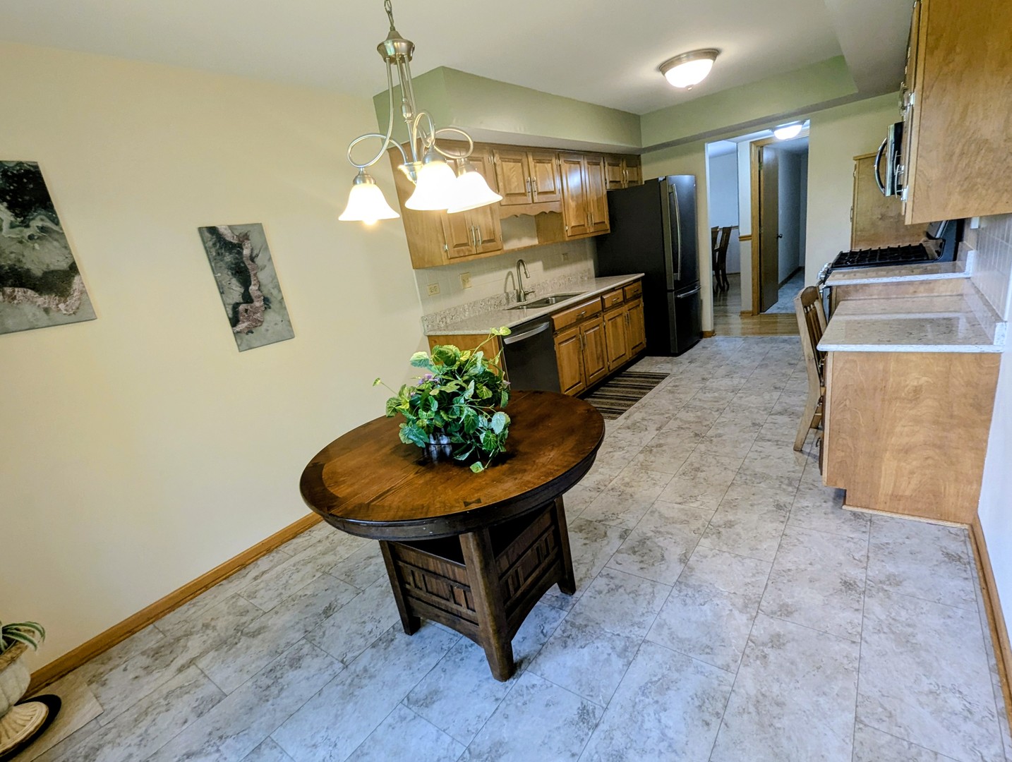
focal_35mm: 13
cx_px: 506
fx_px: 381
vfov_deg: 90.1
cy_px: 381
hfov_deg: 106.1
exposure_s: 1/30
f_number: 2.2
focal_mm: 1.95
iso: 55
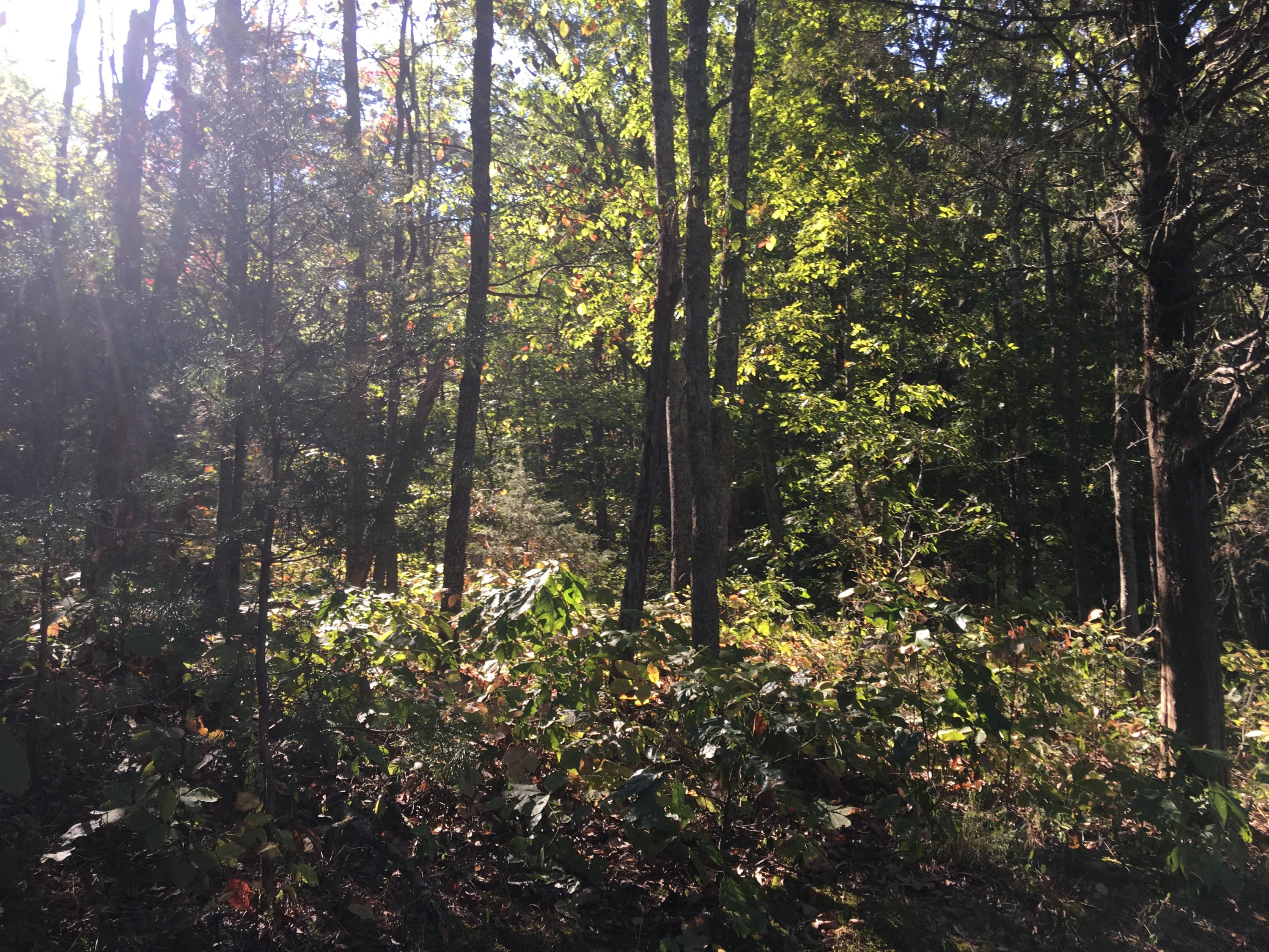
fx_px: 1063
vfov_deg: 48.2
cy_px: 476
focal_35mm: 29
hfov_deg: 61.7
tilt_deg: +12.2
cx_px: 634
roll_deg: -0.1
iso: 25
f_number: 2.2
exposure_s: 1/155
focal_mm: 4.15
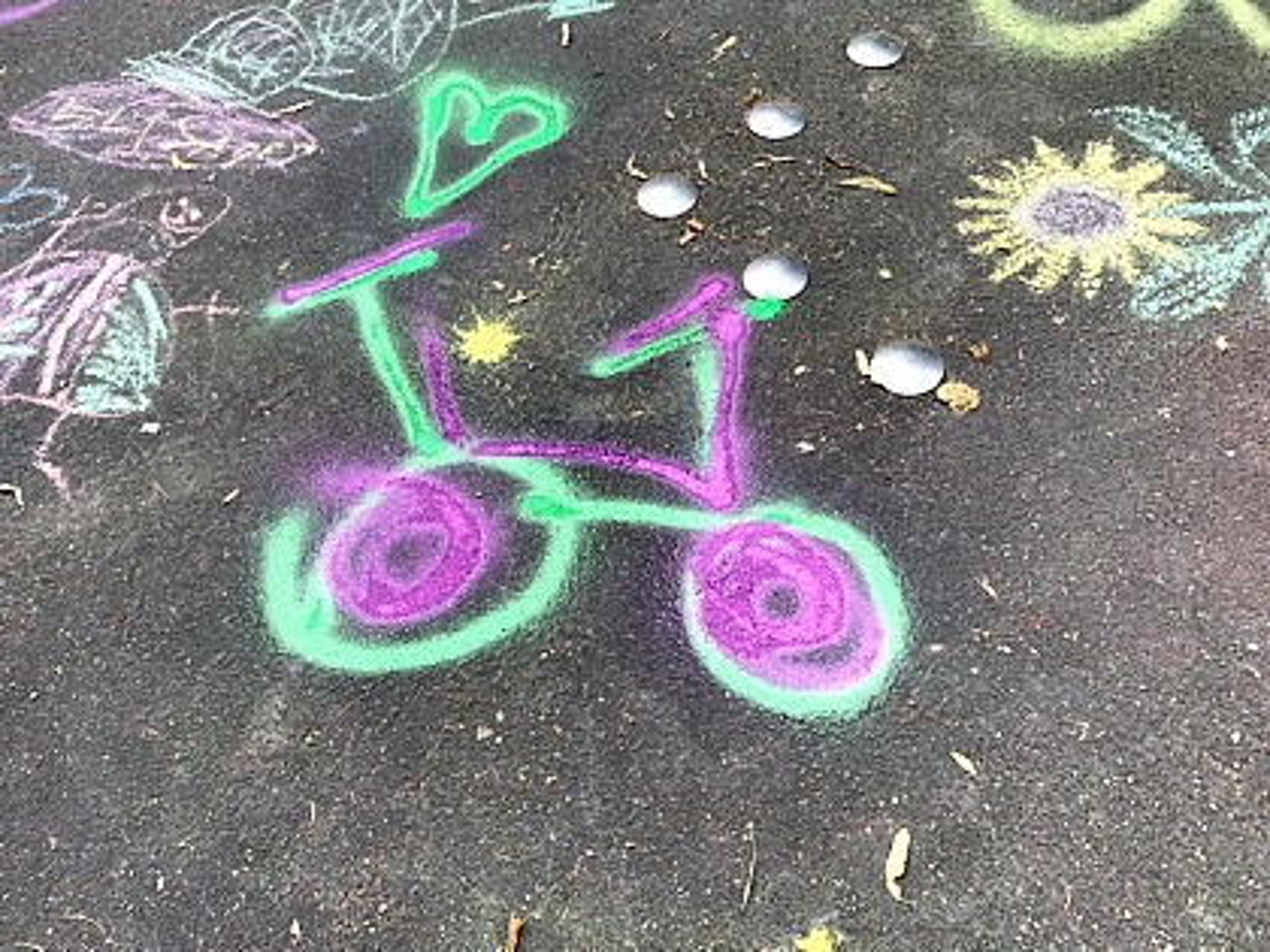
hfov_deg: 67.3
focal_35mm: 26
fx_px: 954
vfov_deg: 53.1
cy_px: 476
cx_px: 635
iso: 25
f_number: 1.8
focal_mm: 4.25
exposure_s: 1/158
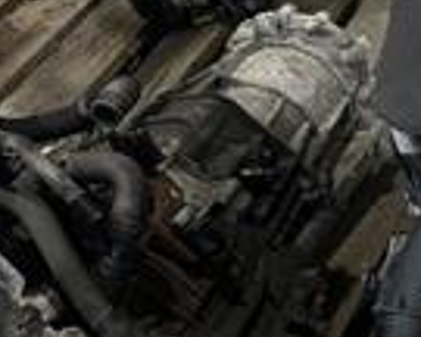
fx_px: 1383
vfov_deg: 13.8
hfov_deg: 14.3
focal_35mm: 111
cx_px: 861
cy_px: 281
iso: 80
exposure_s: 1/100
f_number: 1.78
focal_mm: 6.86
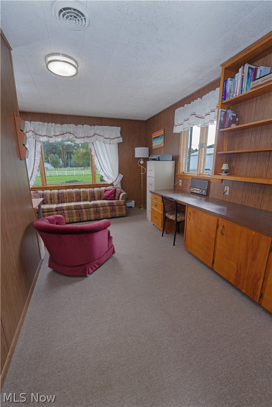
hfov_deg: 81.2
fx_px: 159
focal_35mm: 14
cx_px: 136
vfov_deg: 104.3
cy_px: 204
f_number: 6.3
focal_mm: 14
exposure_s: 1/80
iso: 200
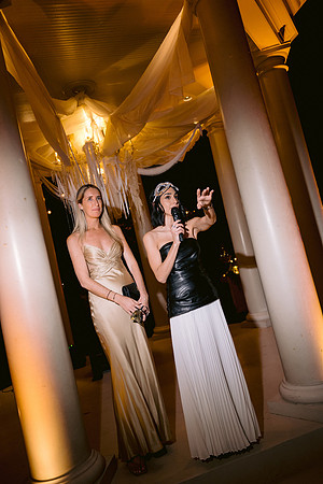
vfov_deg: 65.5
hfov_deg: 46.4
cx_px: 162
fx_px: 377
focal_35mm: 28
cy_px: 242
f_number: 3.2
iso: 800
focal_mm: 28
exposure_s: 1/125
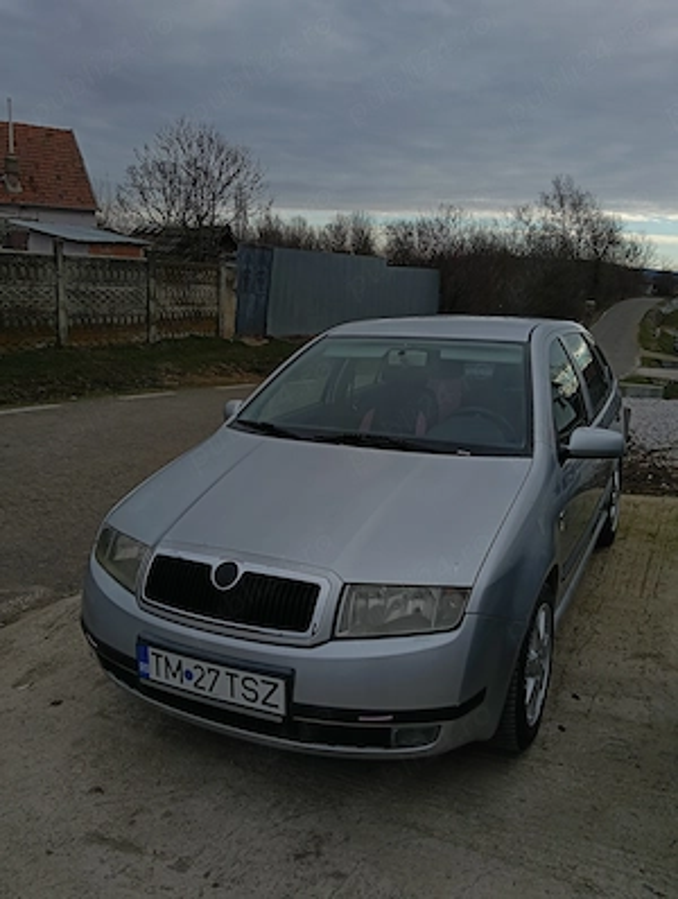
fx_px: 703
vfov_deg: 65.2
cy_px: 450
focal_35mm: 27
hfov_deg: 51.5
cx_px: 339
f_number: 1.8
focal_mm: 3.98
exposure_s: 1/700
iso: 64
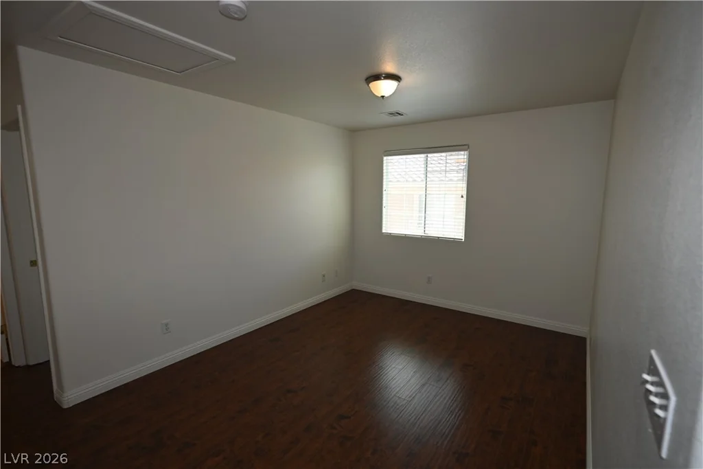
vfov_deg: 70.5
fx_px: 332
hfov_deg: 93.3
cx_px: 352
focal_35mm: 17
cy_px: 234
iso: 200
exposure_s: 1/100
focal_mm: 17
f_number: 5
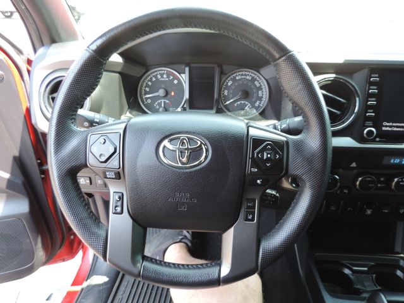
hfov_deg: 71.6
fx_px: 280
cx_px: 202
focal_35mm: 24
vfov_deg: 56.8
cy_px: 152
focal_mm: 4.3
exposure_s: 1/30
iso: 125
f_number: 3
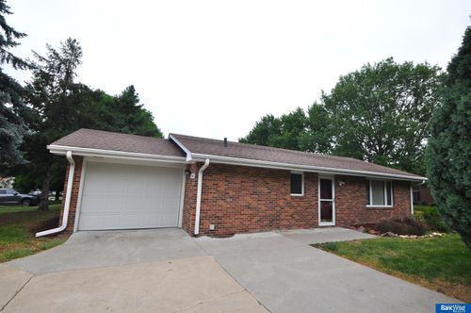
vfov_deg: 71.9
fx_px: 216
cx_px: 236
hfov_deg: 95.1
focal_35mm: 16
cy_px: 156
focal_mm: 11
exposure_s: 1/200
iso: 200
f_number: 7.1
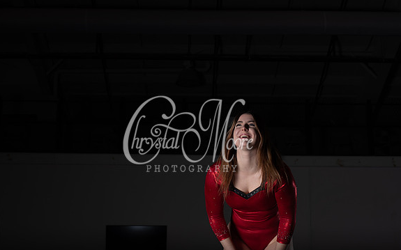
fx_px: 787
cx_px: 199
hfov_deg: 28.6
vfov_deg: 18.1
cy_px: 127
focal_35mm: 72
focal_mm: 70
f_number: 11
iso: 100
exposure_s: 1/250
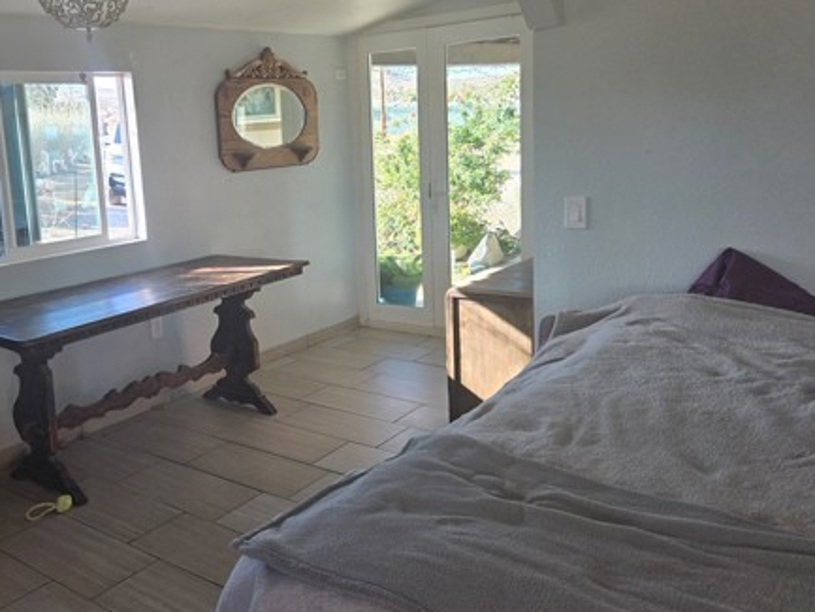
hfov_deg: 52.8
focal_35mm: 34
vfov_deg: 41.7
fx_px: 801
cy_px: 260
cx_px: 265
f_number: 1.8
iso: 50
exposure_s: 1/180
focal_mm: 5.4
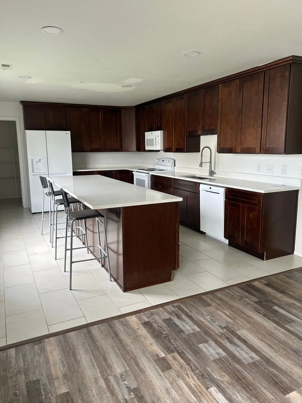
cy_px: 202
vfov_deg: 67.3
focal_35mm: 26
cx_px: 151
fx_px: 302
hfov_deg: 53.1
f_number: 1.5
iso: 64
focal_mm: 5.7
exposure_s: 1/121
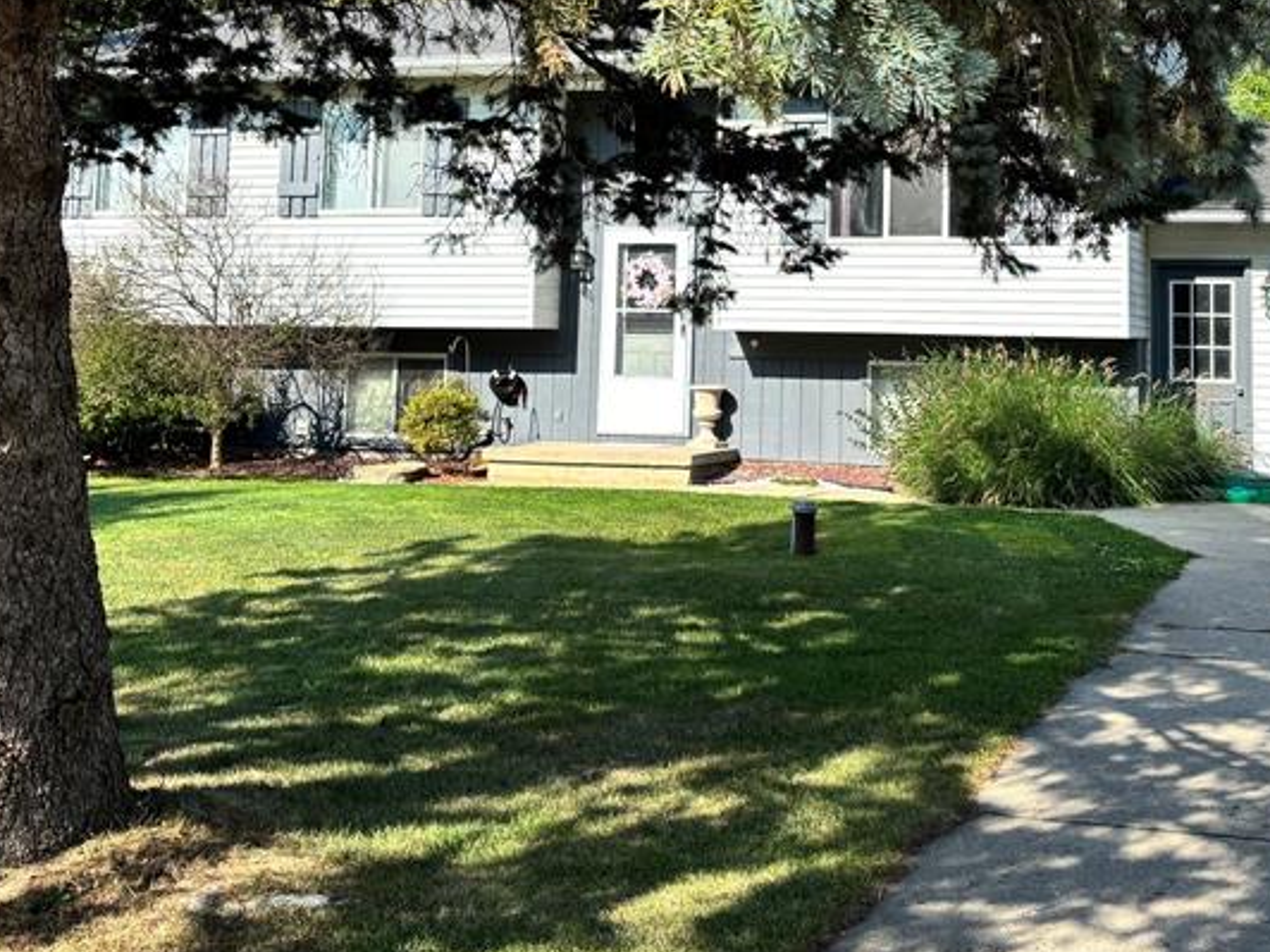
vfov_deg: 28.3
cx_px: 807
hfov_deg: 37.9
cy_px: 160
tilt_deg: +5.8
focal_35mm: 50
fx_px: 1834
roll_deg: -1.4
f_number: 1.6
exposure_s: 1/1543
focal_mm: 5.96
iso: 50
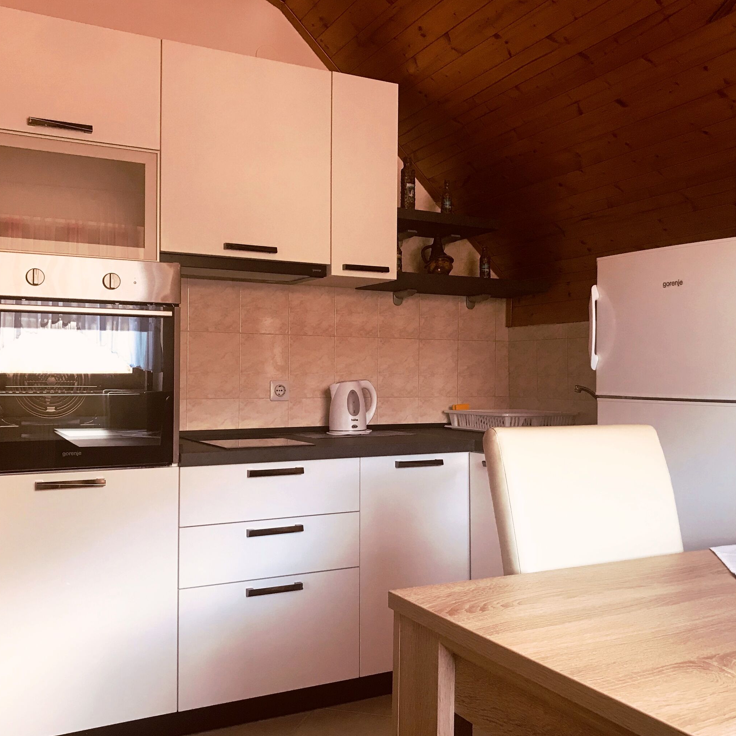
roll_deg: -0.5
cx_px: 374
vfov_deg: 48.4
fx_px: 818
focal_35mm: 34
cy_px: 376
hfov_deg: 48.4
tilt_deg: +1.7
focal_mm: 3.99
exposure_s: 1/17
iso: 40
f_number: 1.8
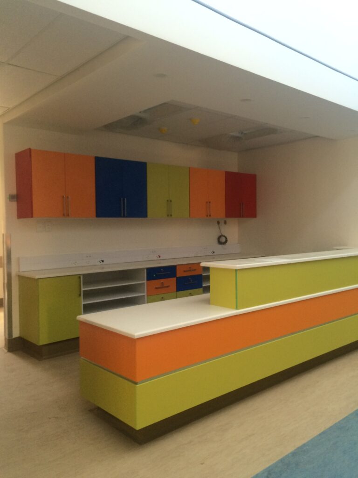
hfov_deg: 48.2
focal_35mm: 29
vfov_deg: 61.7
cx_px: 179
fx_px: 400
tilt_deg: -2.3
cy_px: 239
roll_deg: +1.3
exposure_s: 1/33
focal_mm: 4.15
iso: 100
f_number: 2.2
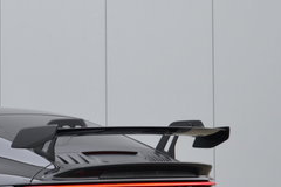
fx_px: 1124
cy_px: 103
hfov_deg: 14.0
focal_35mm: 144
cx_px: -15
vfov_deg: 9.5
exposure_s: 1/125
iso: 280
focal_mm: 30
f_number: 5.6
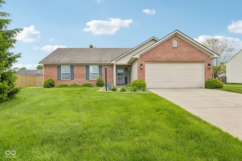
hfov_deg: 78.6
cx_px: 121
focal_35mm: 22
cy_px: 80
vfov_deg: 57.2
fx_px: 148
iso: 100
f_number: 8
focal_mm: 22
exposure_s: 1/200
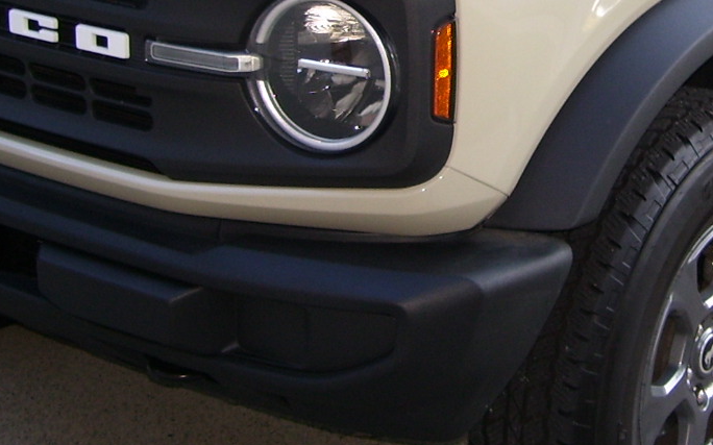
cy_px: 39
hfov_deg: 21.7
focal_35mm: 95
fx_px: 1845
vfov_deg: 13.6
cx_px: 526
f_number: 2.7
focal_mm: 6
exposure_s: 1/60
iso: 80
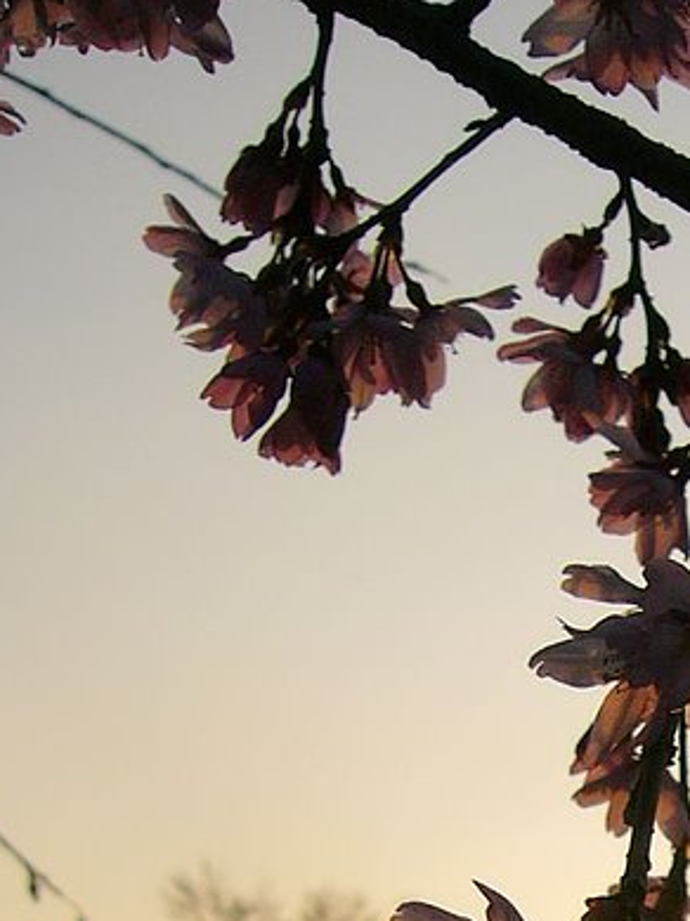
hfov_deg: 15.4
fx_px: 2448
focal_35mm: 92
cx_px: 848
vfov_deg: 19.9
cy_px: 1122
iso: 50
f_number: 8
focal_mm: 5.8
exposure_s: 1/320
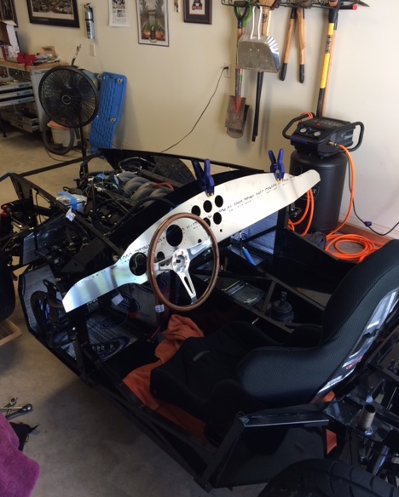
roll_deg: +0.7
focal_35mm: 31
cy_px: 226
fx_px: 457
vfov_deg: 57.1
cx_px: 196
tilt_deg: -25.9
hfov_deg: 47.2
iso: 40
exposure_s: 1/40
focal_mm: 4.15
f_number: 2.2
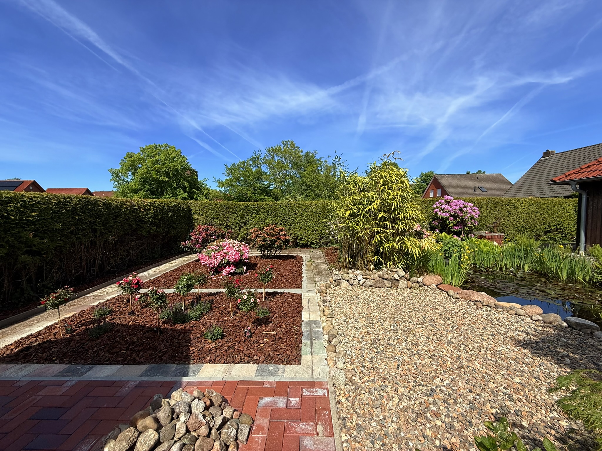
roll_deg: +1.0
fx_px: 243
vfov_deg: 85.7
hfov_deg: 102.1
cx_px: 301
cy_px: 226
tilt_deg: -2.8
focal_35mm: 14
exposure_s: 1/1613
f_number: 2.2
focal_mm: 2.22
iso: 50
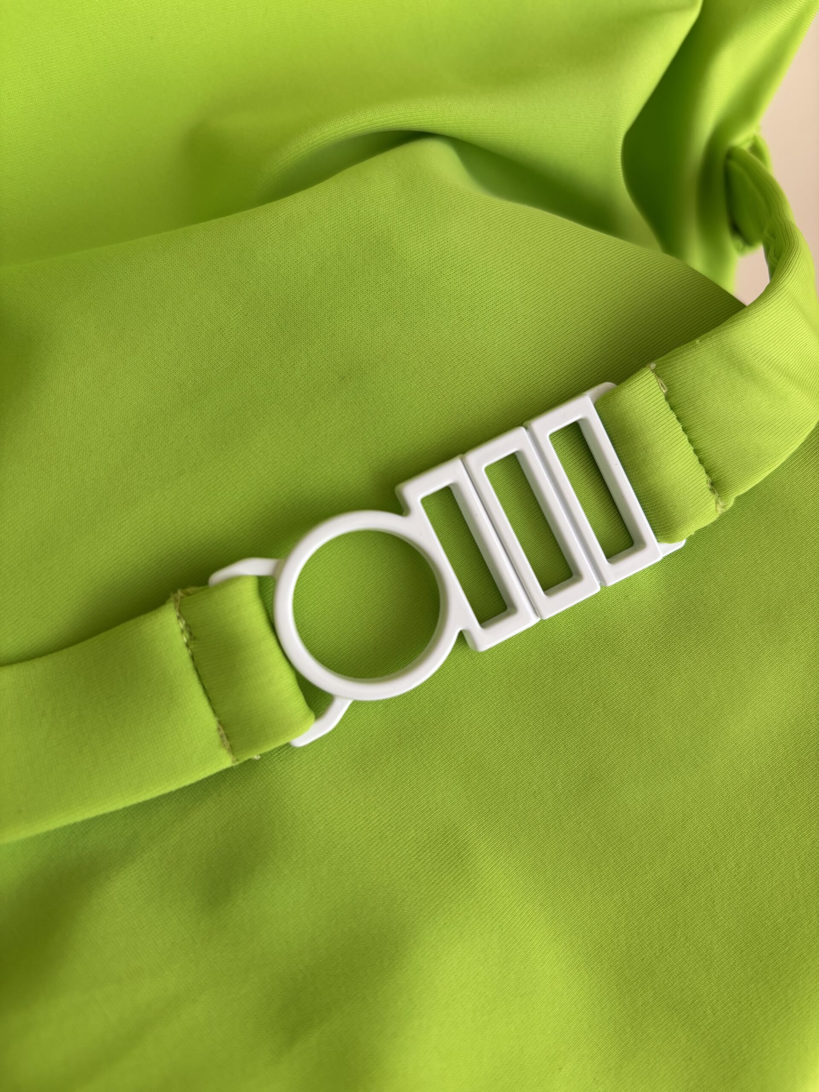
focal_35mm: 26
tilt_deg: -55.5
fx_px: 820
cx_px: 410
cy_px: 546
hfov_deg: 53.1
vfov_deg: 67.3
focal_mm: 5.96
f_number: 1.6
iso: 40
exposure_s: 1/167
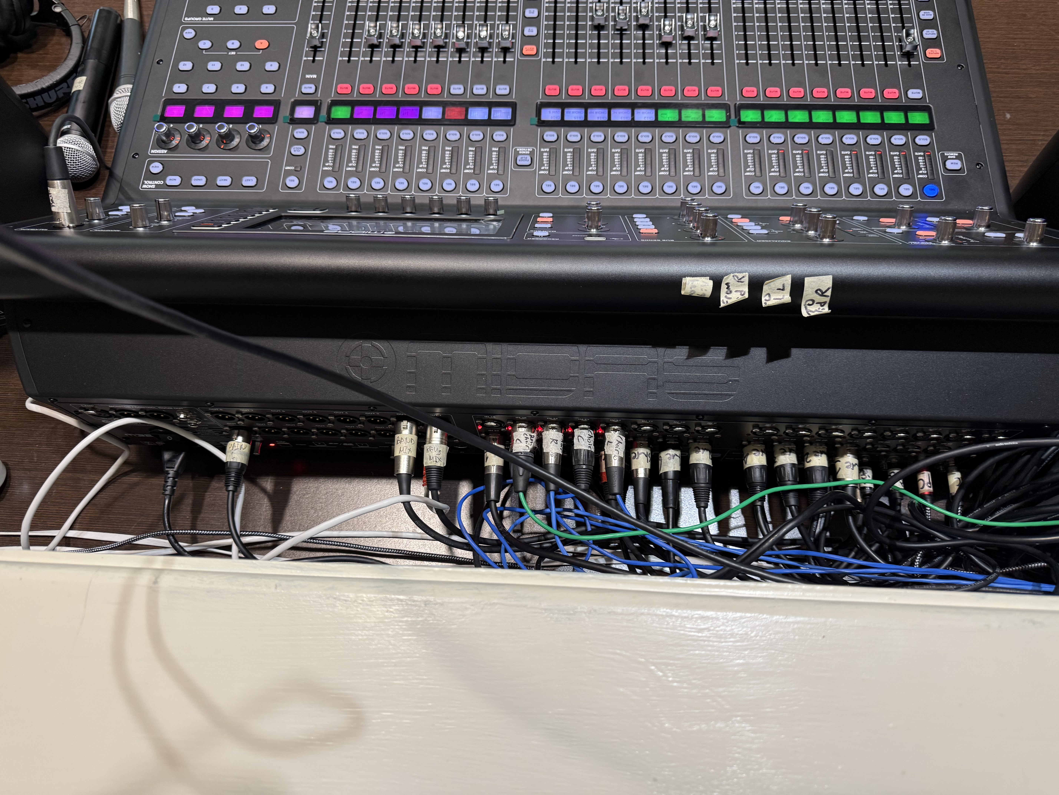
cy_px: 398
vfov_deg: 56.8
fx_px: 734
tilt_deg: -69.6
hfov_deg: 71.6
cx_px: 530
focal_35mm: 24
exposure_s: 1/60
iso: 160
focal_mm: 6.76
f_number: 1.78
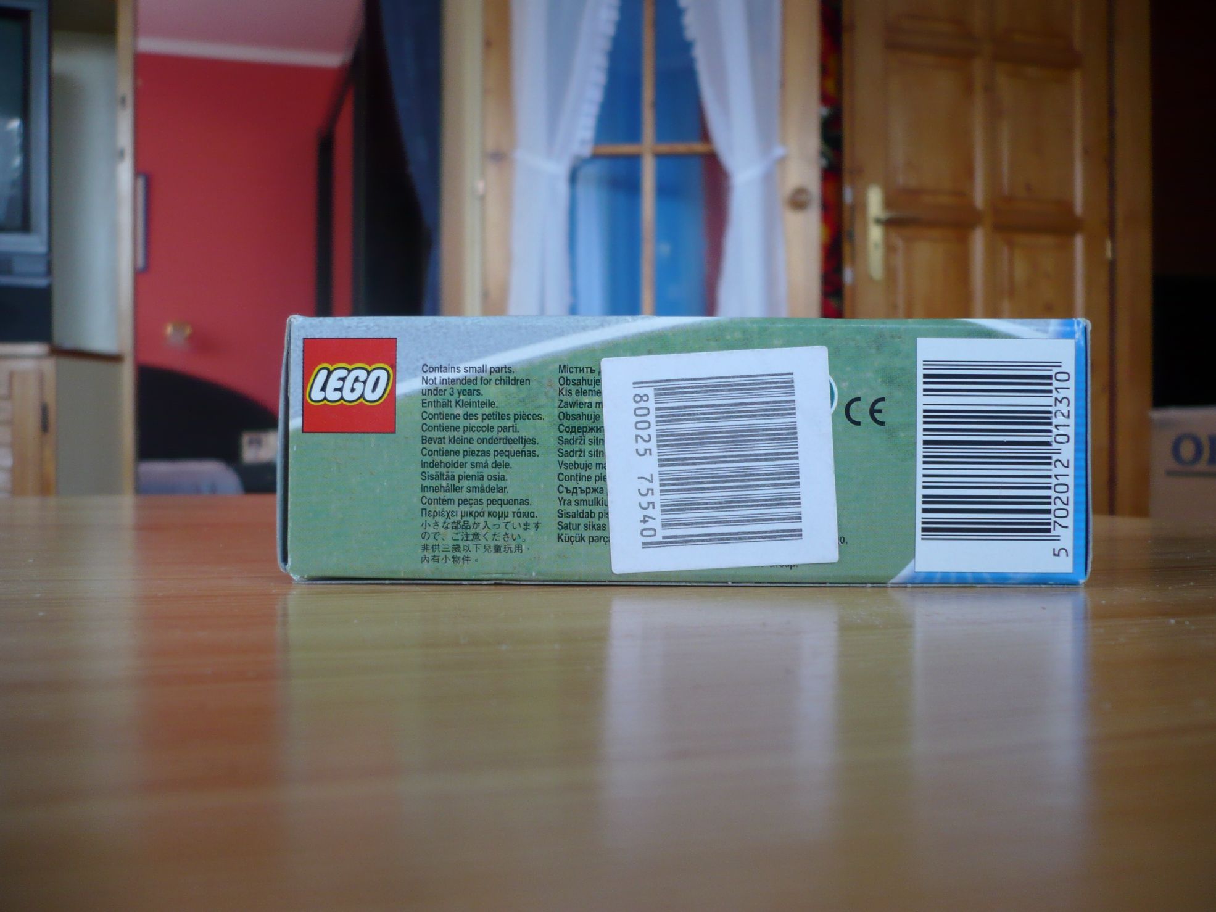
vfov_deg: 40.7
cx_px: 608
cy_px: 456
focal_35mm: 35
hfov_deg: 52.6
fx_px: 1229
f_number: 2.8
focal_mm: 5.8
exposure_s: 1/40
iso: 100
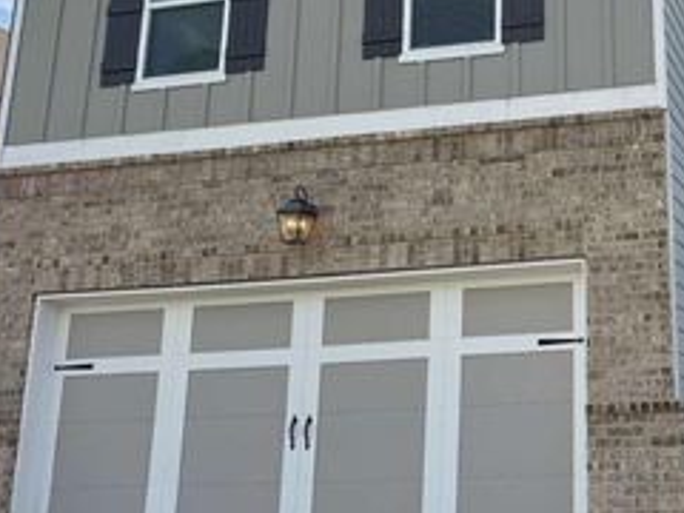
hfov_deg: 35.5
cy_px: 141
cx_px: 641
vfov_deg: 28.8
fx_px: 988
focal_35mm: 50
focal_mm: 6.76
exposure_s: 1/2604
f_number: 1.78
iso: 80
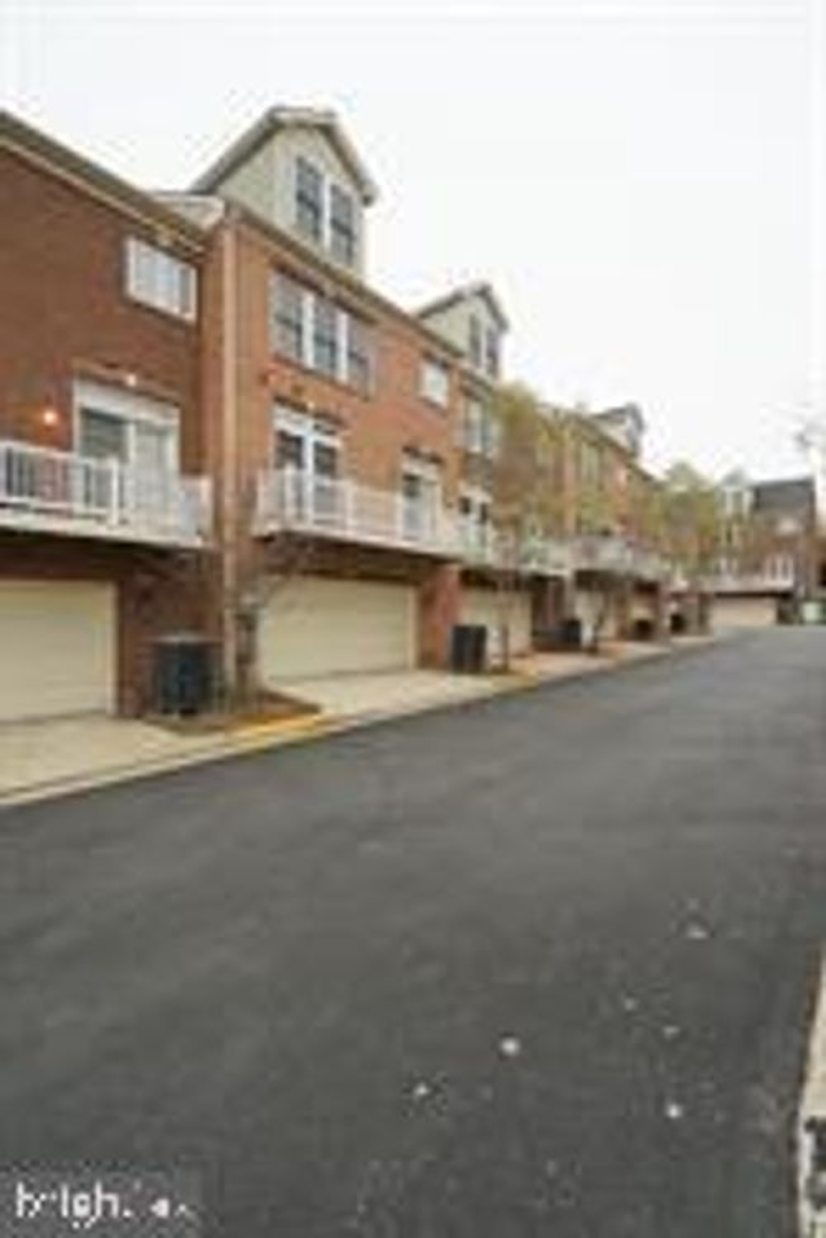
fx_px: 551
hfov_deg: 73.7
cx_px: 413
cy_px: 619
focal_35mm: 16
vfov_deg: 96.7
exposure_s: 1/80
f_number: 5
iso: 100
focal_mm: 16
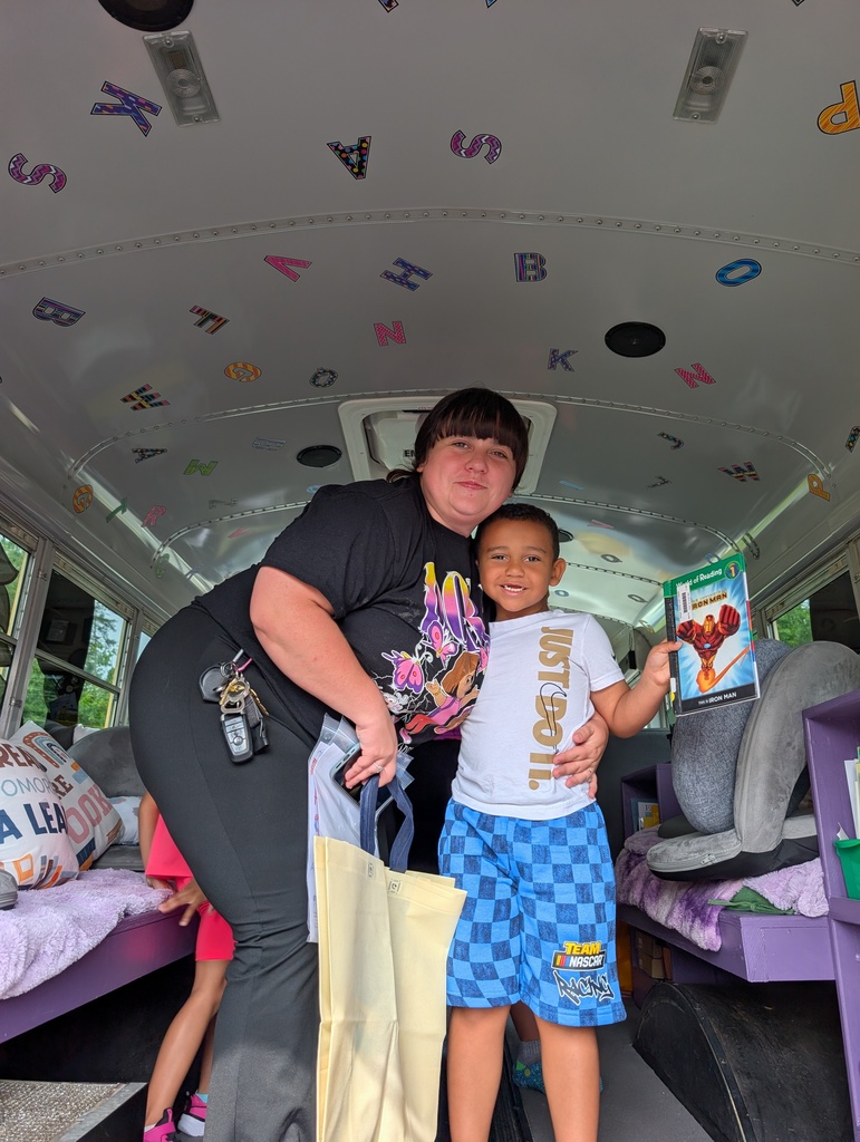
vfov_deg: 71.5
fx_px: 793
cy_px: 571
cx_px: 430
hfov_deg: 56.9
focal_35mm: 24
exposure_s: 1/907
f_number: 1.68
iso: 23
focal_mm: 6.9
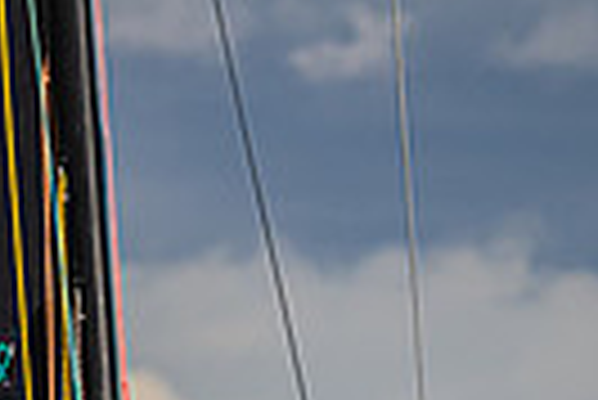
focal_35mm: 1377
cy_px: 775
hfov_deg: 1.5
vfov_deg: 1.0
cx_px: -267
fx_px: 22898
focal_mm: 290
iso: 400
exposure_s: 1/4000
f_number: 5.6
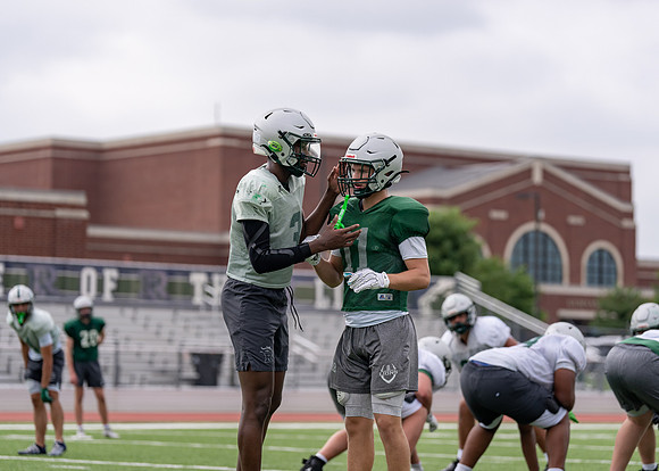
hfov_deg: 16.0
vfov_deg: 11.5
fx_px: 2342
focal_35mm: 125
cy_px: 236
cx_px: 330
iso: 125
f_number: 2.8
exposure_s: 1/2500
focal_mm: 119
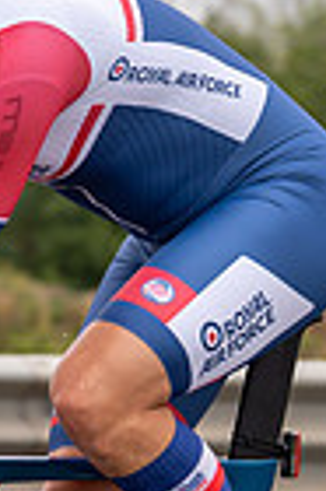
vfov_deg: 4.6
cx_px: -166
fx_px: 6127
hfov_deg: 3.0
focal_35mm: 450
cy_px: 313
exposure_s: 1/800
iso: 100
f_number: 3.5
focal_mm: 79
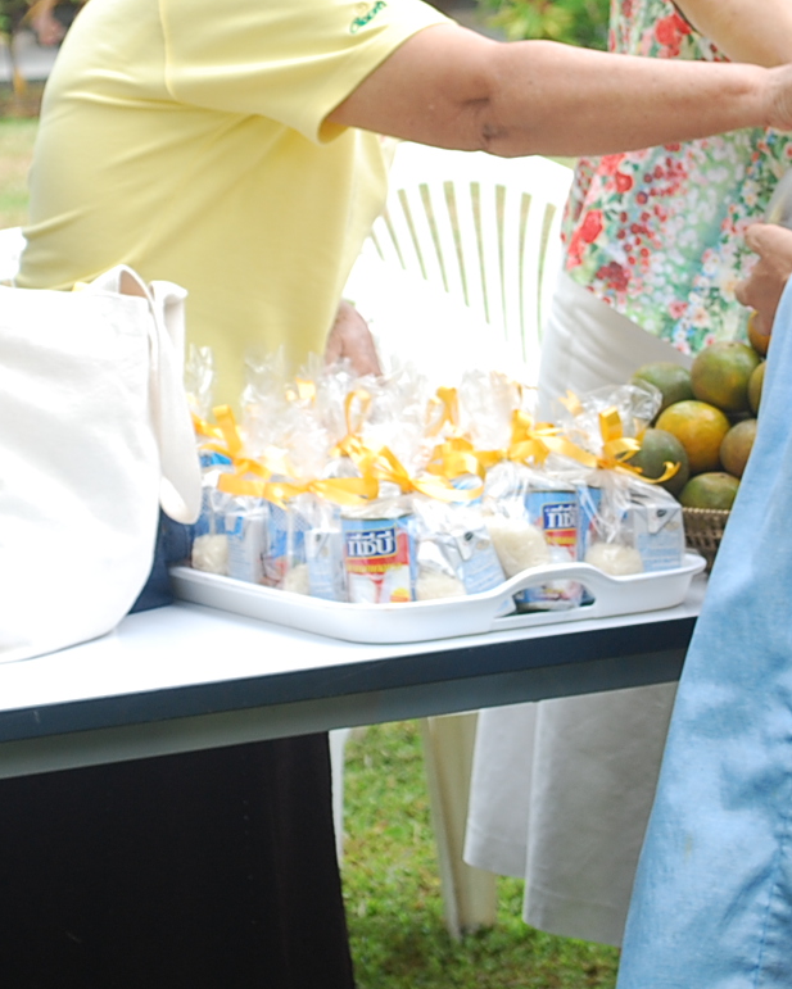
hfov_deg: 9.7
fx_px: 4663
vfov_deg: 12.1
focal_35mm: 159
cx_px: 358
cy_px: 228
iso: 200
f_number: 5.3
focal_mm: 45
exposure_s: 1/40
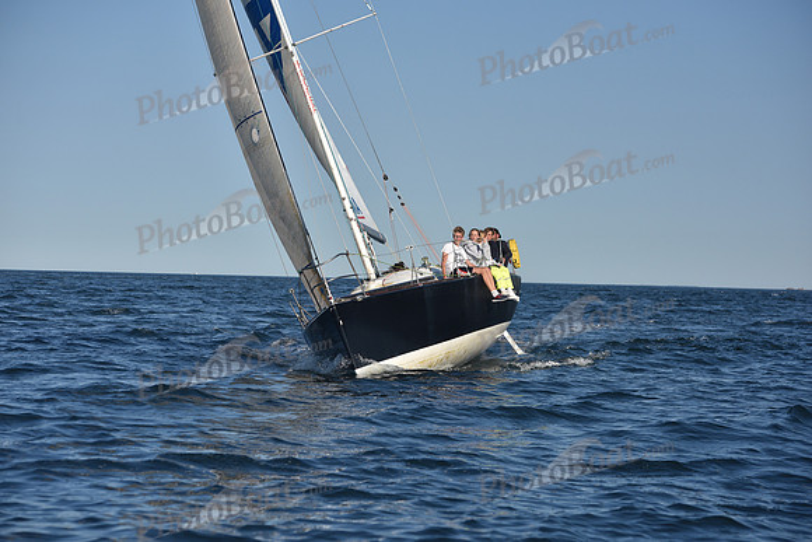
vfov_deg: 14.0
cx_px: 406
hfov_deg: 20.8
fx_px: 2211
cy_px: 271
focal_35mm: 98
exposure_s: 1/1600
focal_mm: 98
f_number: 4.5
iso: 250
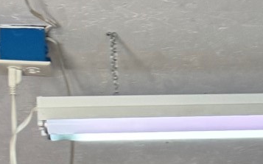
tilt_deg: -3.8
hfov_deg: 14.1
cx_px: 251
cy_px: 585
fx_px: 1046
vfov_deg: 7.3
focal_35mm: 146
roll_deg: +3.8
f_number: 1.78
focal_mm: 6.76
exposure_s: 1/60
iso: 160
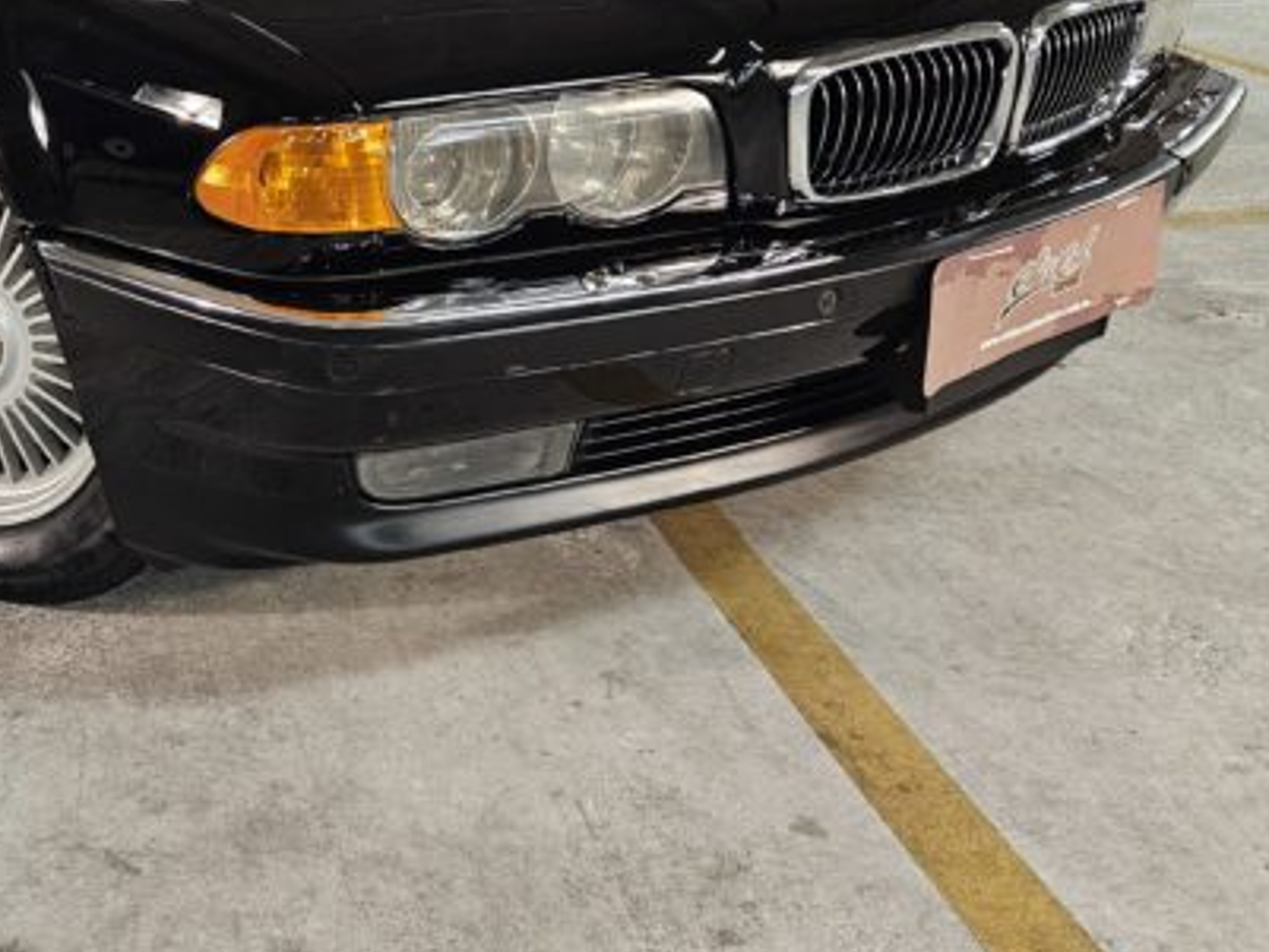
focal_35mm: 44
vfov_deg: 32.4
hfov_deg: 40.9
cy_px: 269
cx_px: 231
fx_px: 1613
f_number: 1.8
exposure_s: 1/60
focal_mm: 5.4
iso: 800
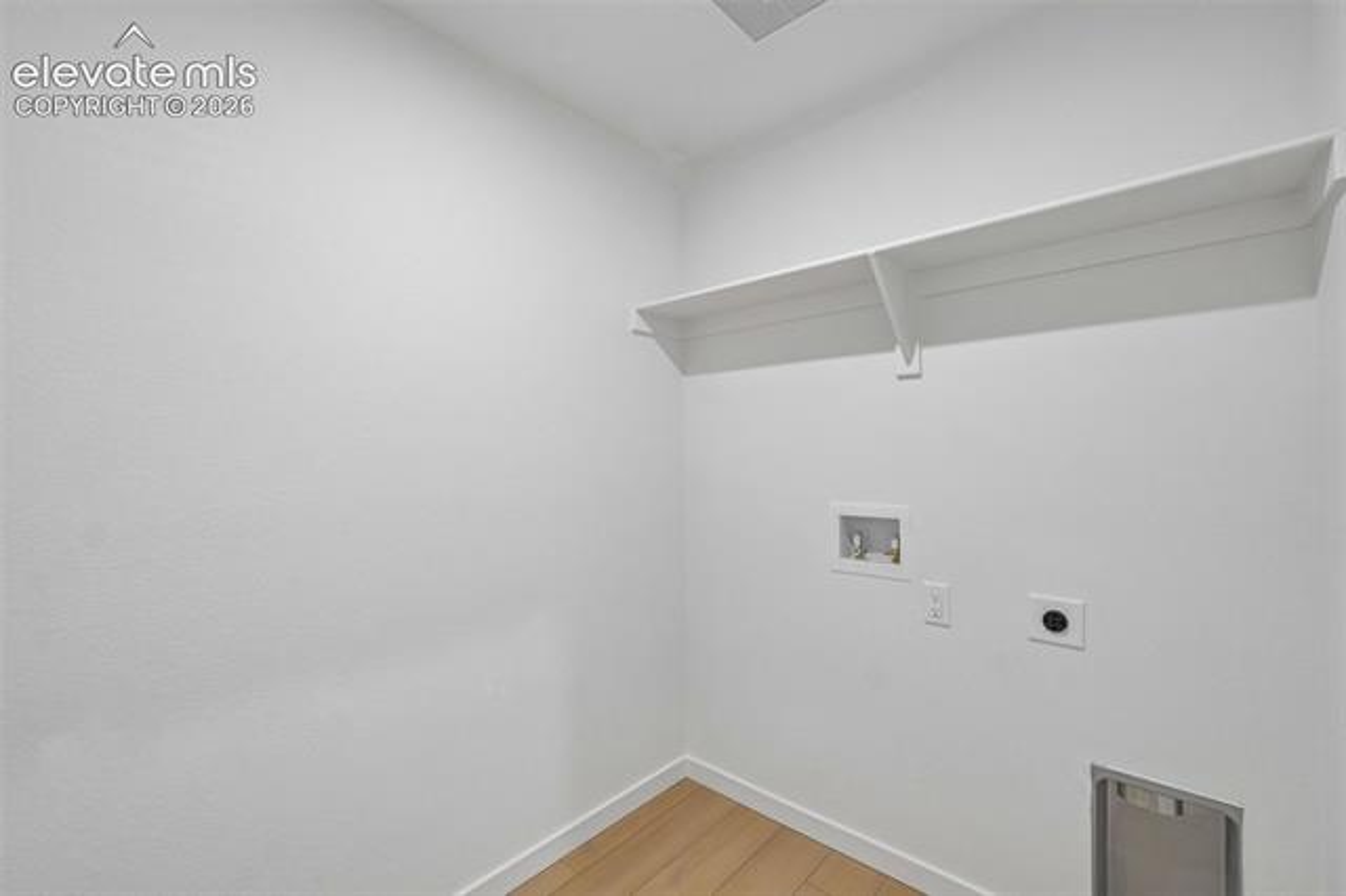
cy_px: 448
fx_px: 561
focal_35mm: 15
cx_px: 673
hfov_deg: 100.4
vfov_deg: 77.3
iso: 800
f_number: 8
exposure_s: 1/30
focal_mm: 10
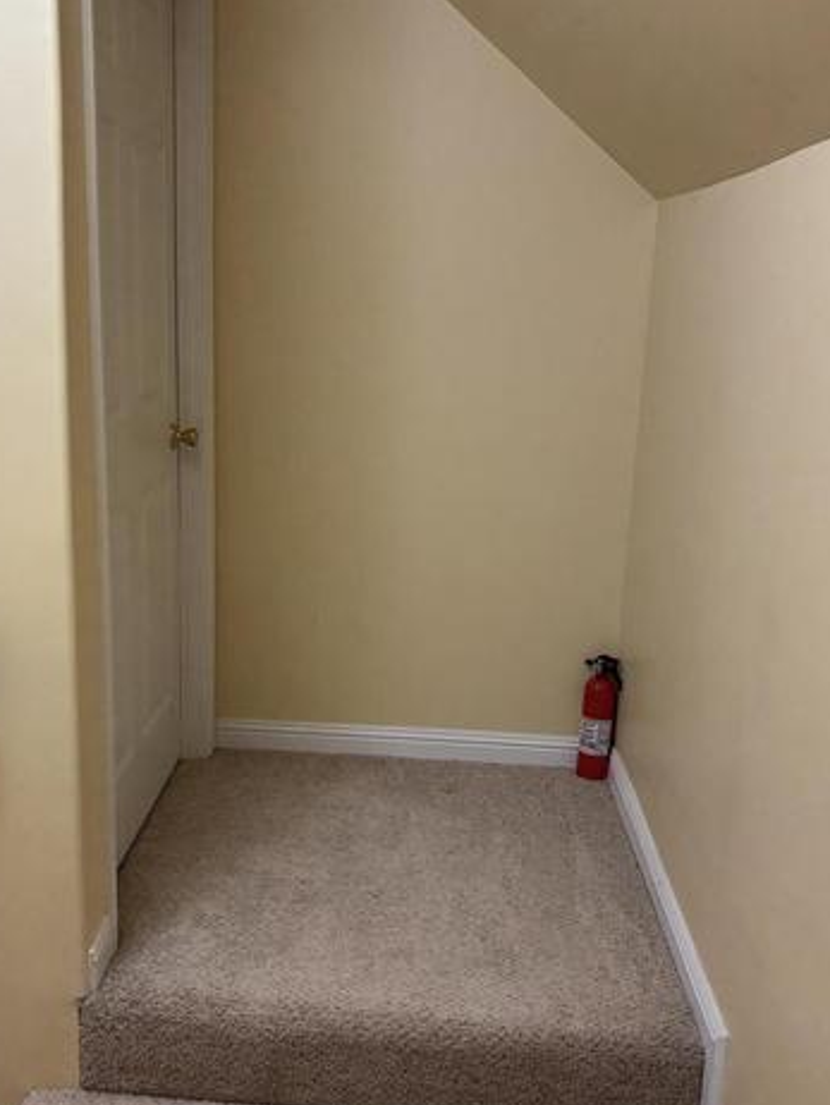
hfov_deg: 39.6
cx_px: 349
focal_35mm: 36
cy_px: 567
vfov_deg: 51.3
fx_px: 1150
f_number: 1.6
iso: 320
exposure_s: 1/60
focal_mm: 5.96
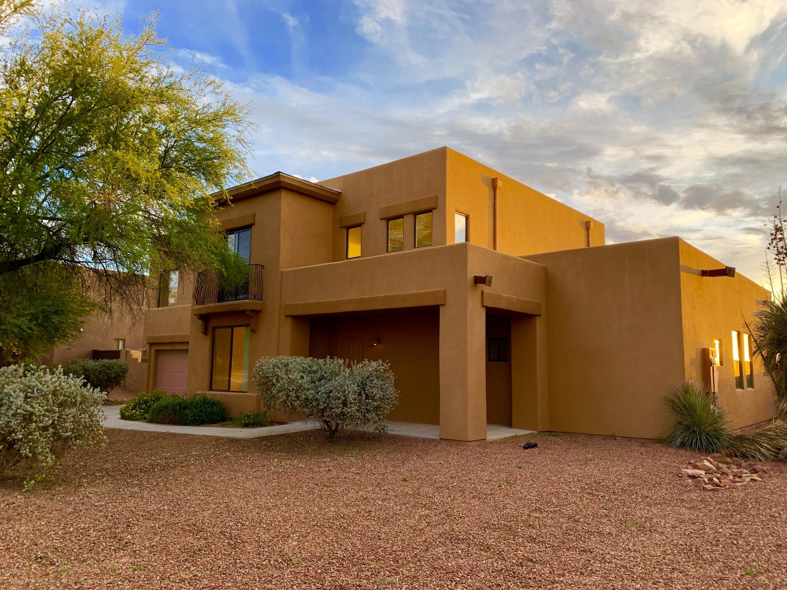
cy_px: 295
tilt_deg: +8.2
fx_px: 591
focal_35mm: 26
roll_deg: -1.2
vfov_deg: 53.1
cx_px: 394
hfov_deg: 67.3
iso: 32
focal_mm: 4.25
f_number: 1.8
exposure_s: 1/122
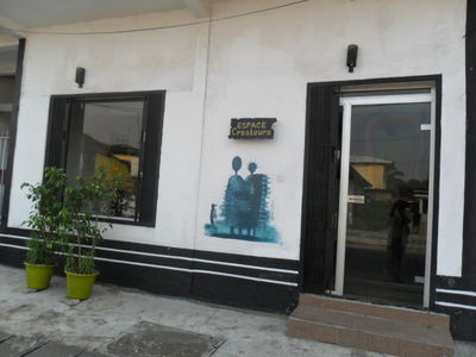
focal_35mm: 27
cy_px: 178
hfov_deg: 65.3
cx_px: 238
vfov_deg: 51.4
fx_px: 371
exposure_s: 1/350
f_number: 3.5
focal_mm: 4.9
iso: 100
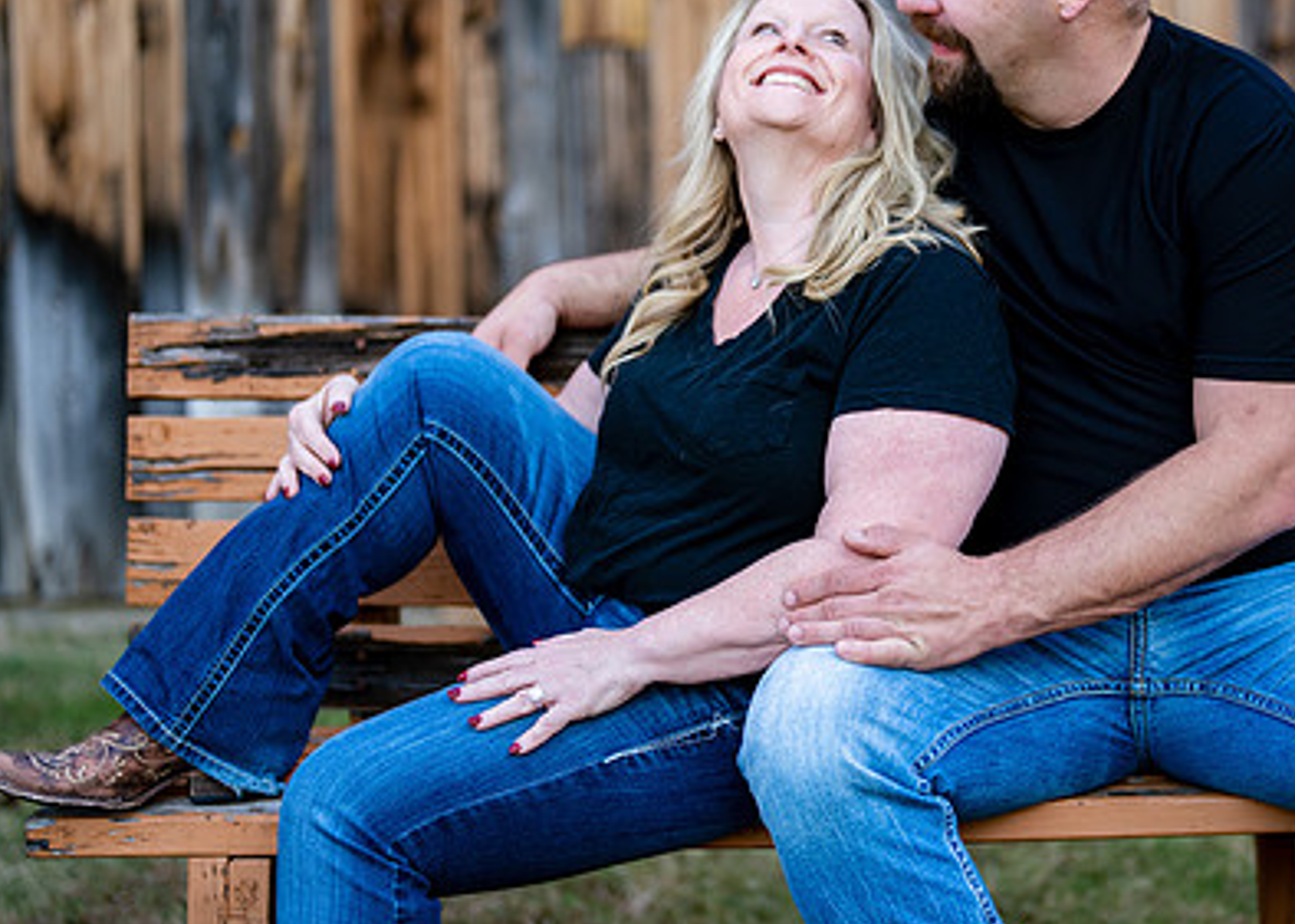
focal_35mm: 81
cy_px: 323
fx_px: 2978
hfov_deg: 24.3
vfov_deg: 17.6
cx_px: 921
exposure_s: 1/1000
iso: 160
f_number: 1.2
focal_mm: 50
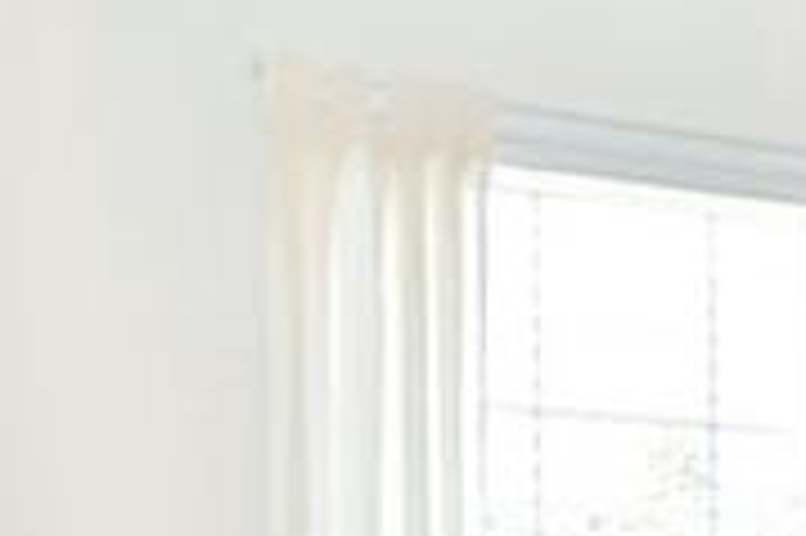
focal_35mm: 86
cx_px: 1405
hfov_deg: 18.8
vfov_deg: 14.4
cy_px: 881
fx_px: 1924
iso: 500
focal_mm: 15
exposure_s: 1/250
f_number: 3.2
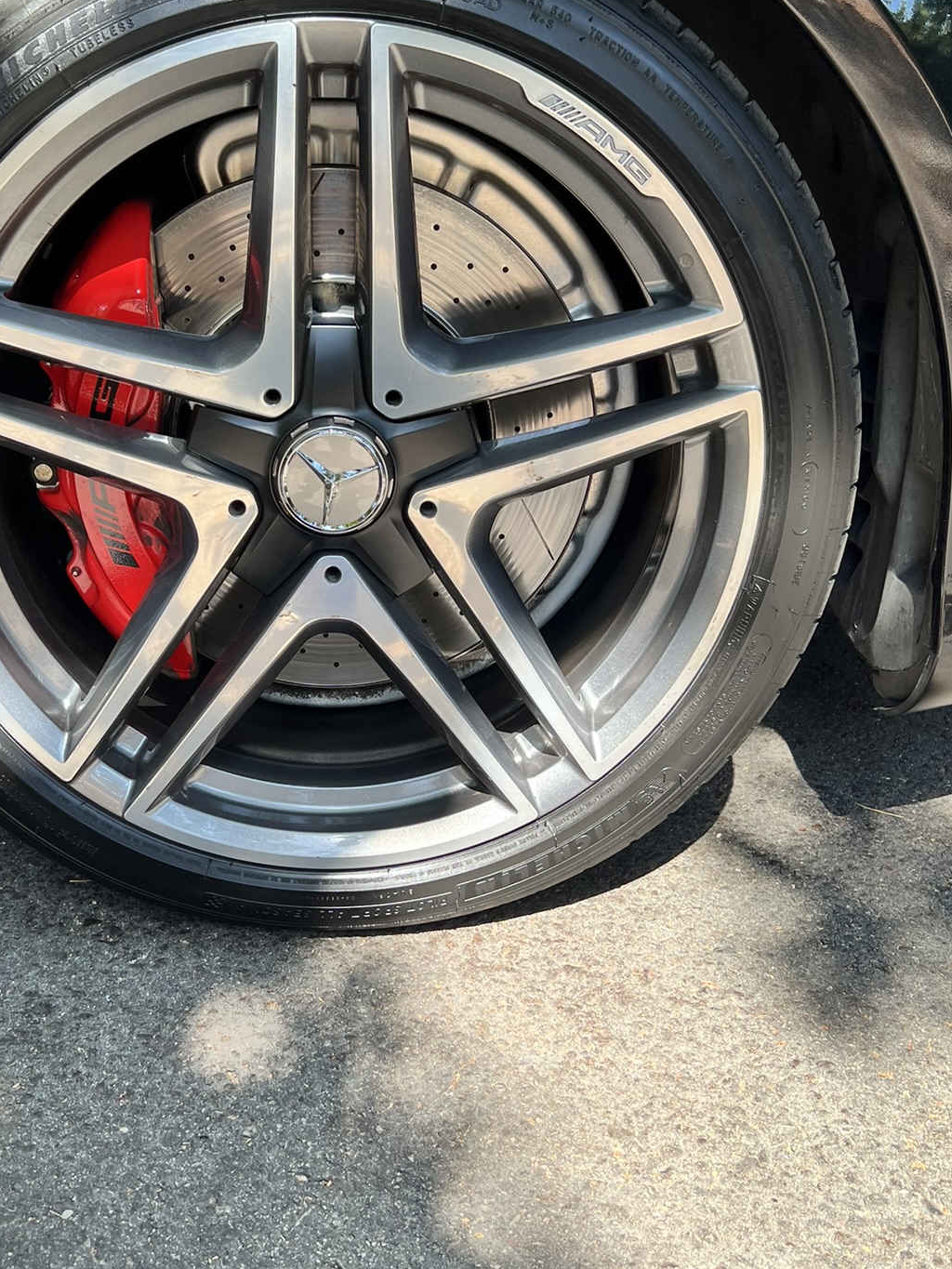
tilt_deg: -15.3
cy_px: 563
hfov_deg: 36.7
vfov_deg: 47.8
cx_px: 386
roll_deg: +4.0
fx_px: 1430
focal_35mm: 39
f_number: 1.5
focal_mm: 5.7
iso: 50
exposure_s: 1/497
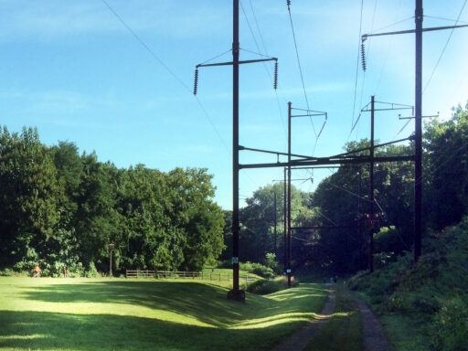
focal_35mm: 58
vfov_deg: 24.8
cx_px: 37
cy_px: 278
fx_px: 784
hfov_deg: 31.5
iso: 32
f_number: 2.2
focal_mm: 4.15
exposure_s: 1/1414
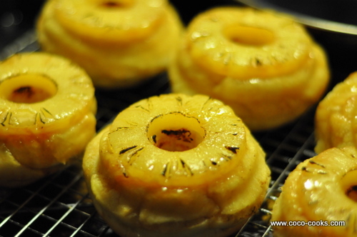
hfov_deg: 27.0
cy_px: 118
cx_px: 178
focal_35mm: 75
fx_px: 743
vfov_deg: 18.1
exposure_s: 1/80
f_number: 2
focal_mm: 50
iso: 1600
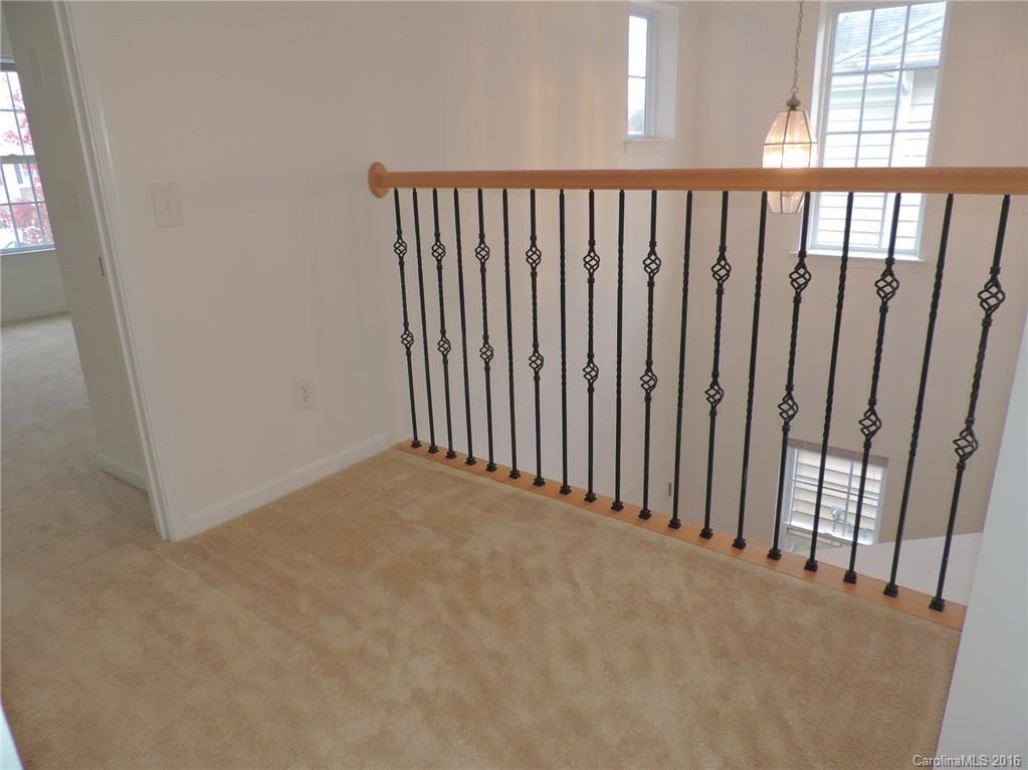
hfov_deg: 71.6
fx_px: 713
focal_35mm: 24
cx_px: 514
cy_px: 385
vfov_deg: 56.8
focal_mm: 4.3
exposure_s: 1/40
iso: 125
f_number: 3
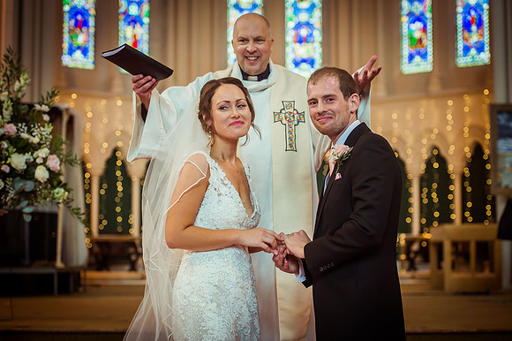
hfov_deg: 28.2
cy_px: 170
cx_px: 256
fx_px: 1018
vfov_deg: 19.0
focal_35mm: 72
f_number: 2.8
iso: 1600
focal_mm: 70
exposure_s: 1/320
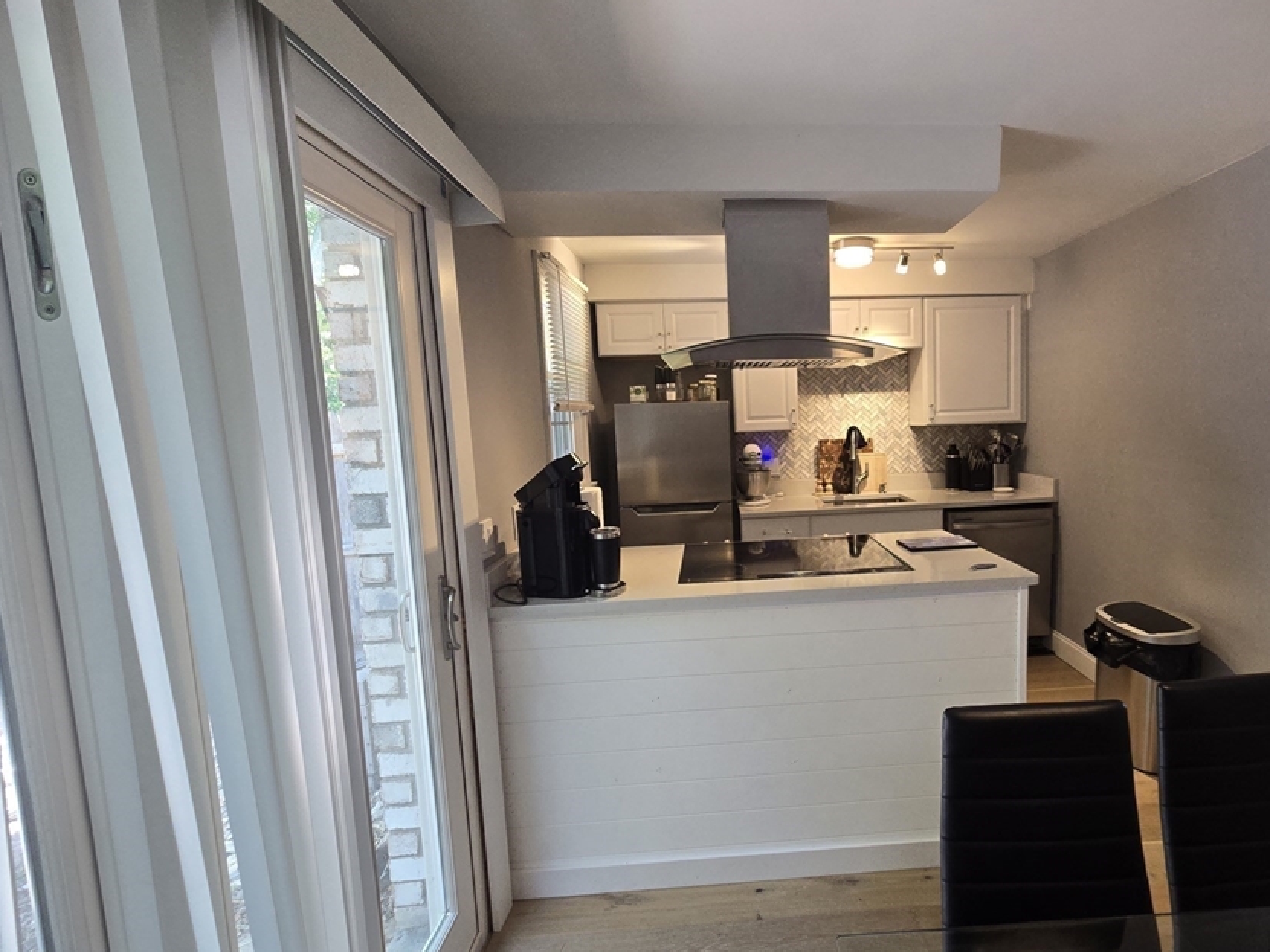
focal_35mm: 16
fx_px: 587
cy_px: 482
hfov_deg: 93.2
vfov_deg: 78.1
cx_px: 765
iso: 100
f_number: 2.2
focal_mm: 2.2
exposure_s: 1/60
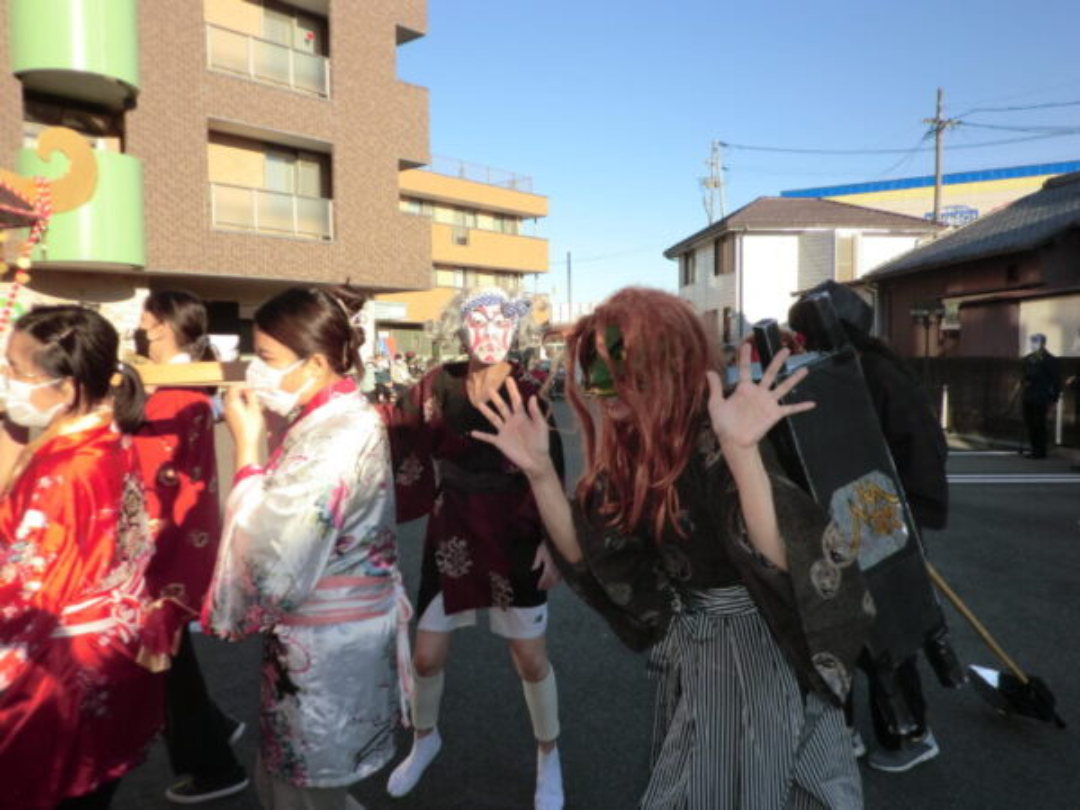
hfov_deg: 67.3
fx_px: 811
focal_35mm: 26
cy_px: 405
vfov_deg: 53.1
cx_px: 540
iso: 50
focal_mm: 4.7
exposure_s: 1/500
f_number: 2.8
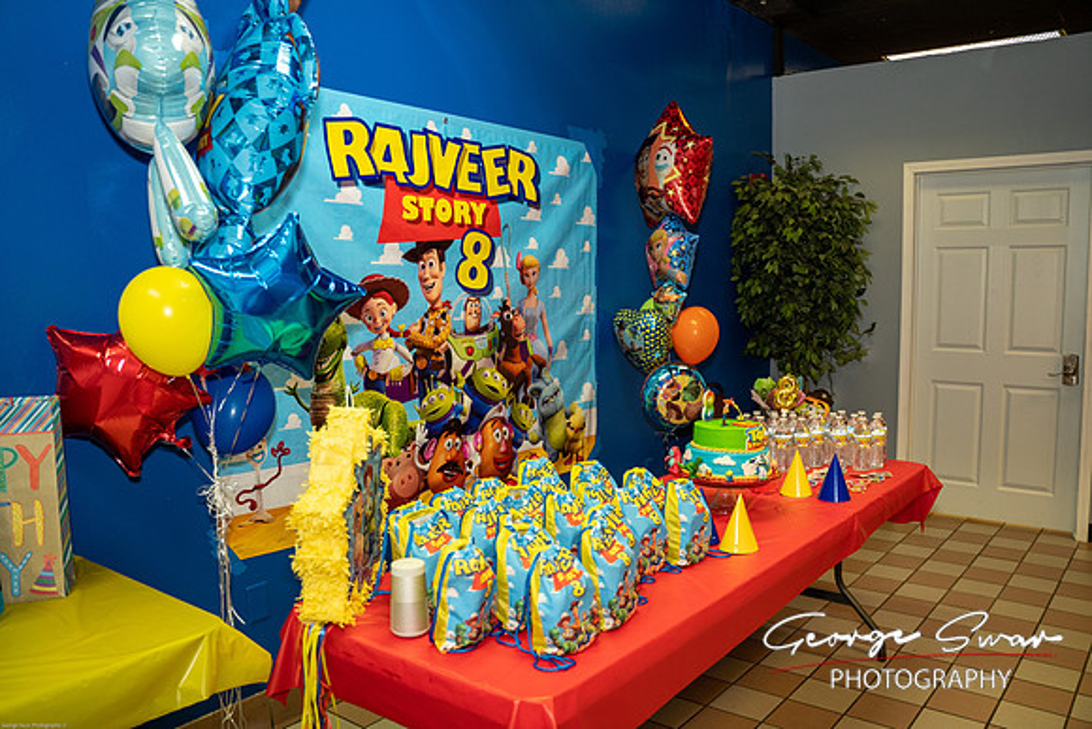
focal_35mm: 28
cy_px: 364
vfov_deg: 46.4
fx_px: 849
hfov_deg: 65.5
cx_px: 546
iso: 1600
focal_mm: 28
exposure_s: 1/200
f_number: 2.8
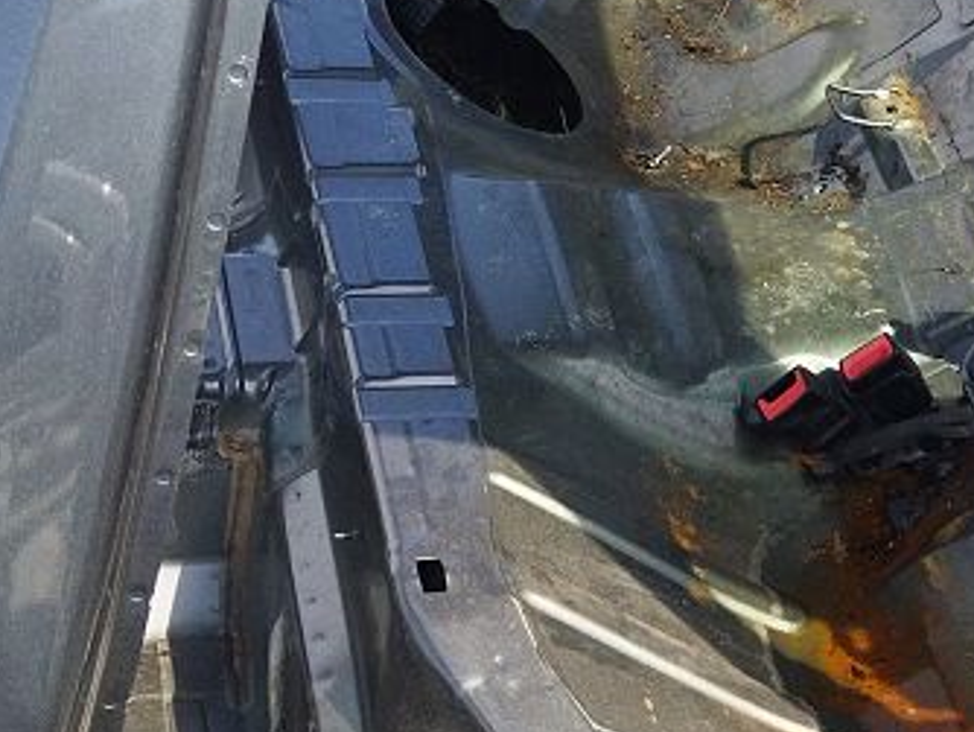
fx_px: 2731
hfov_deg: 20.0
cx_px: 802
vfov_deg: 15.3
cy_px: 429
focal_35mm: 97
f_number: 1.79
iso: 98
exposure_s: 1/1555
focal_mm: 4.71
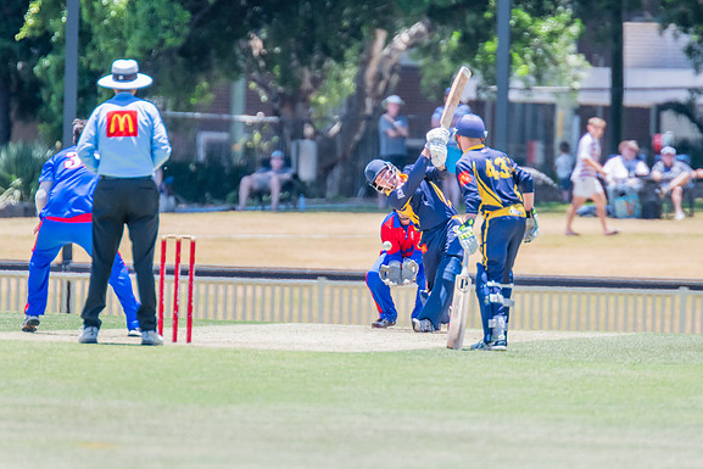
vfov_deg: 1.9
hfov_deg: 2.8
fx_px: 14180
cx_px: 424
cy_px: 214
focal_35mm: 726
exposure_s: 1/2000
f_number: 6.3
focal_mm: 600
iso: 640
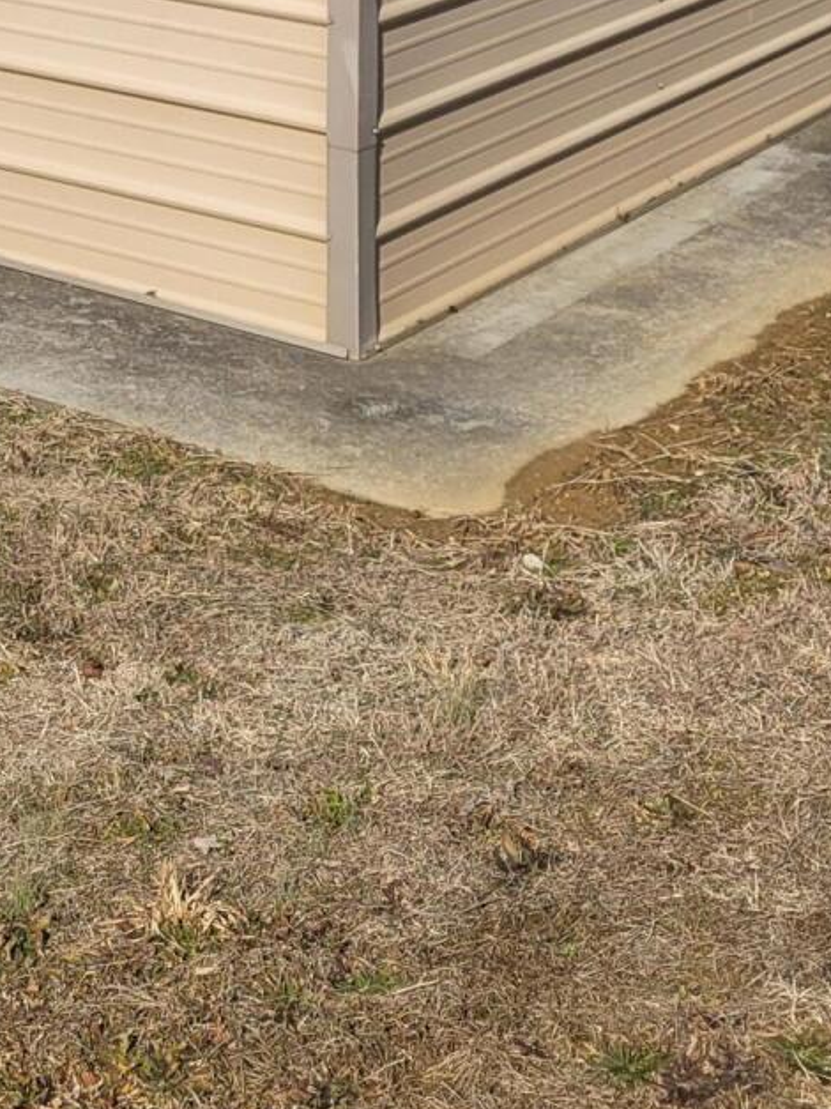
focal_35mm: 83
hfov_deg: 17.3
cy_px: -387
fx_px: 2658
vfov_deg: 21.1
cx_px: -12
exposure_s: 1/4469
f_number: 1.8
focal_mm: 5.4
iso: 40
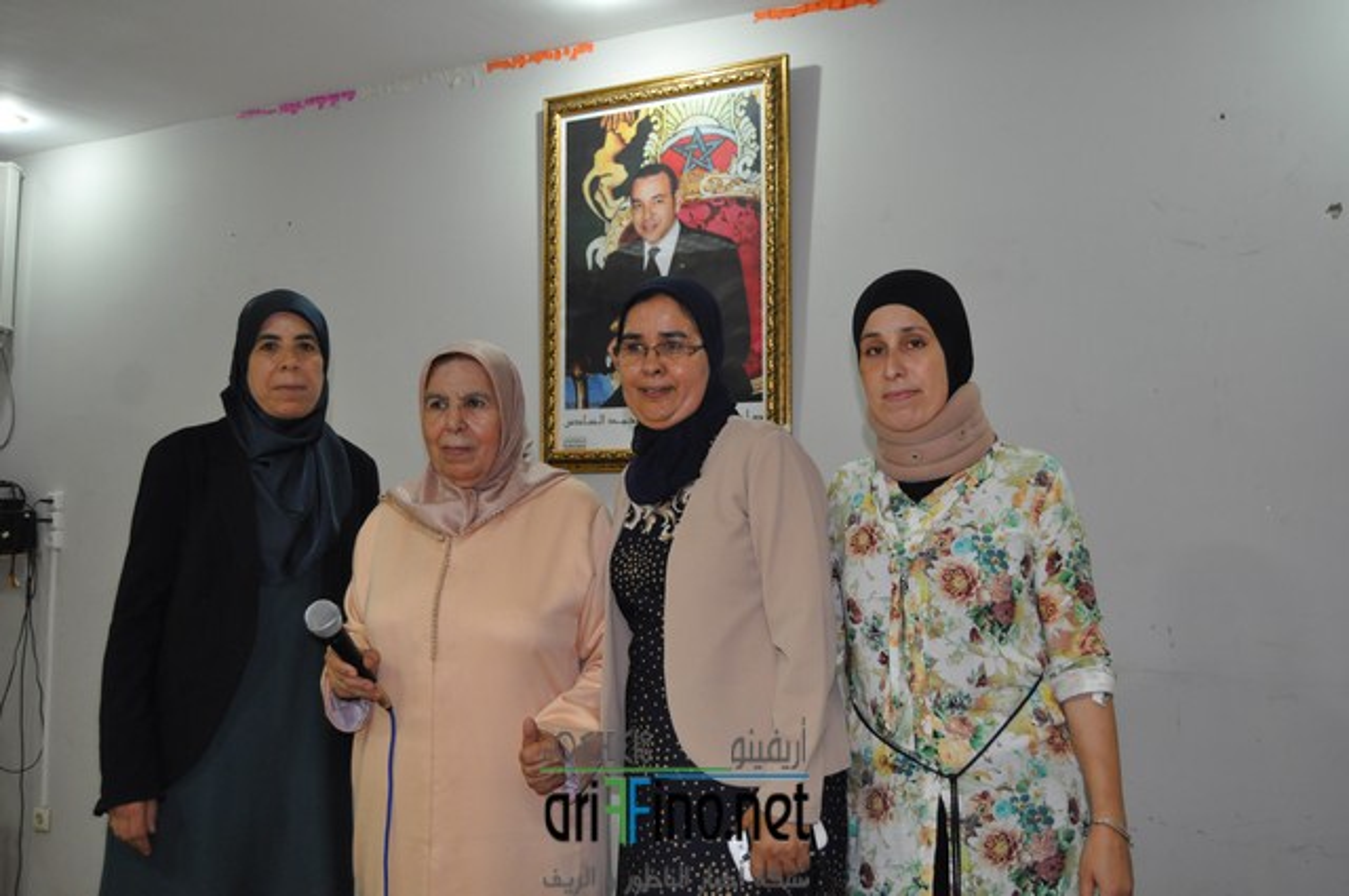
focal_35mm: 33
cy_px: 448
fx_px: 1235
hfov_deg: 57.3
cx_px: 674
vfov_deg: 39.9
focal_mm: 22
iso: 800
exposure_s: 1/60
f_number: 3.5
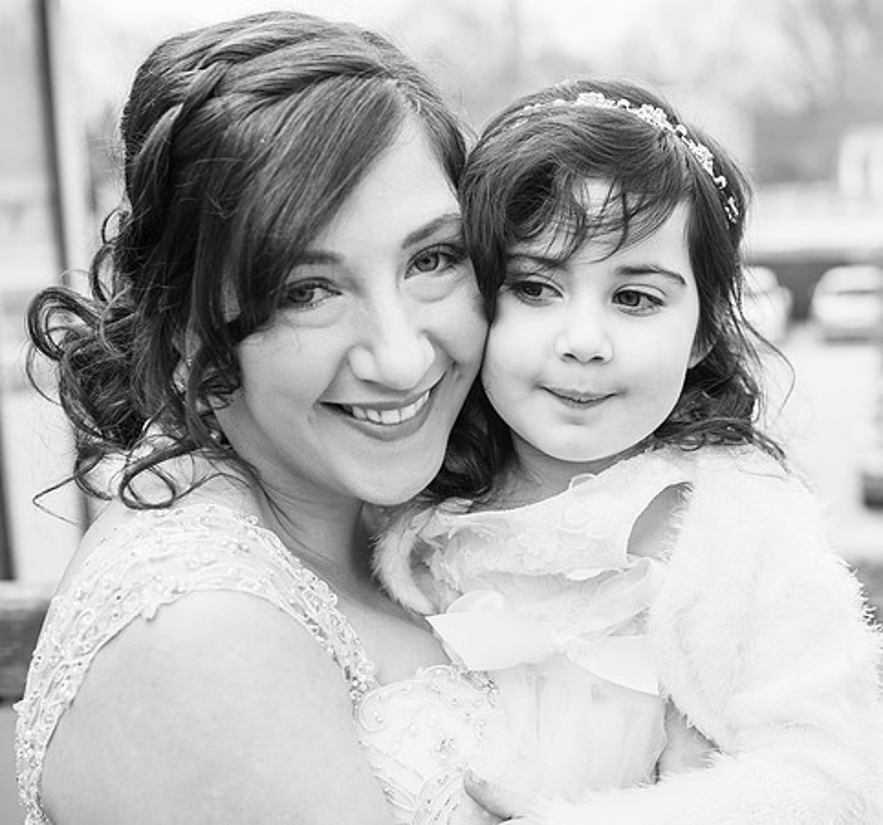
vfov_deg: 30.2
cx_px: 565
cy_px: 304
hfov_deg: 32.2
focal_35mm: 54
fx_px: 1520
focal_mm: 35
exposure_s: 1/250
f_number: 3.2
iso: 100
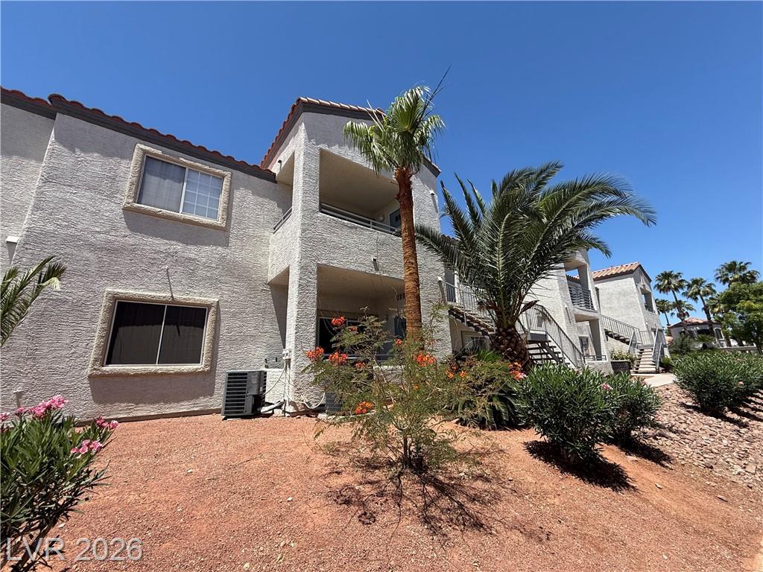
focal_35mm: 14
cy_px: 286
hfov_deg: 102.1
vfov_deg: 85.7
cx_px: 382
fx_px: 309
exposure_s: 1/1534
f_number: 2.2
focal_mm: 2.22
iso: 50
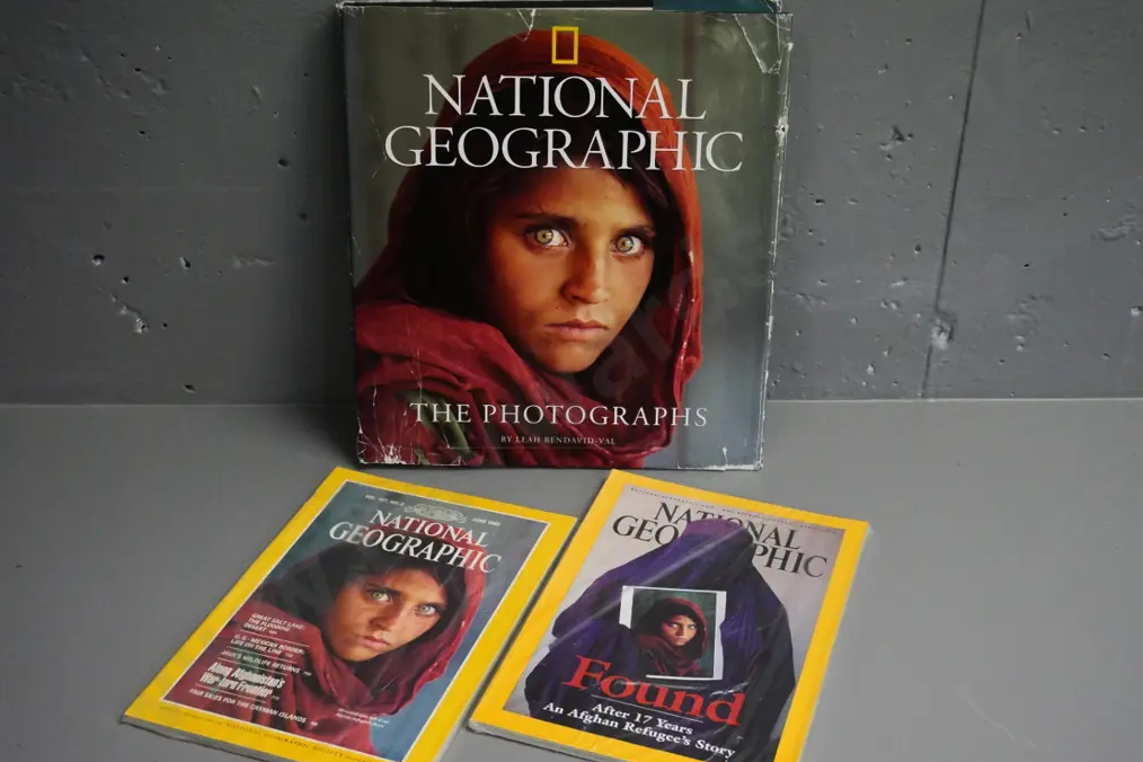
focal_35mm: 42
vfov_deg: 31.9
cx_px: 569
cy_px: 392
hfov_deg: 46.4
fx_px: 1333
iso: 3200
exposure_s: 1/250
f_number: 4.9
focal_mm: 20
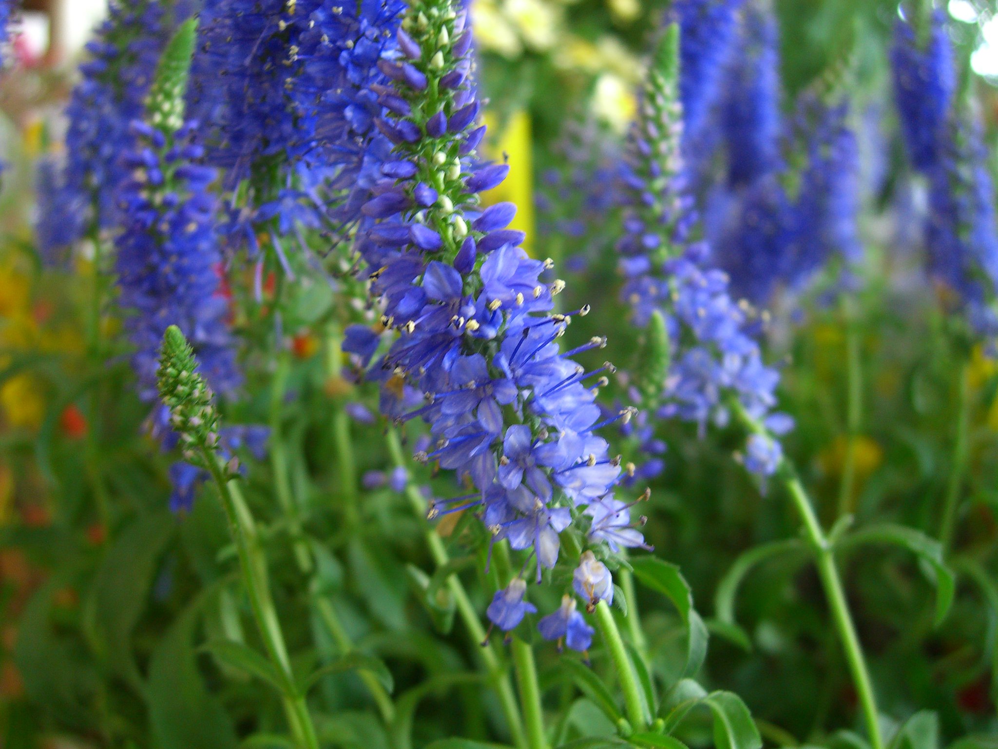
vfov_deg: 37.7
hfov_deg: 49.0
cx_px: 499
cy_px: 374
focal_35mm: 38
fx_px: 1096
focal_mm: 7.9
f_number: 2.8
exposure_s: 1/40
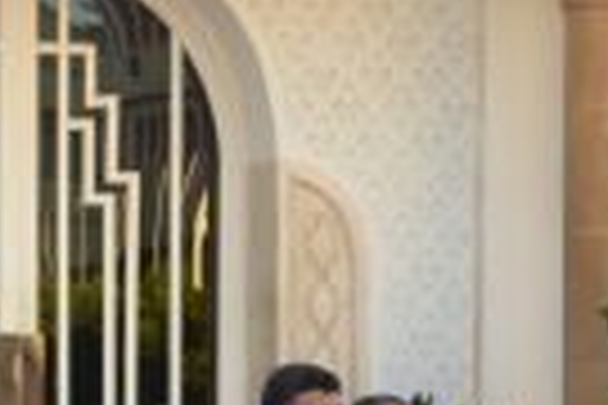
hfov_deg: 8.9
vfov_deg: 6.0
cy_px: 630
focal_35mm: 228
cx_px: -113
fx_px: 3850
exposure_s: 1/125
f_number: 5.6
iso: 180
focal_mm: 32
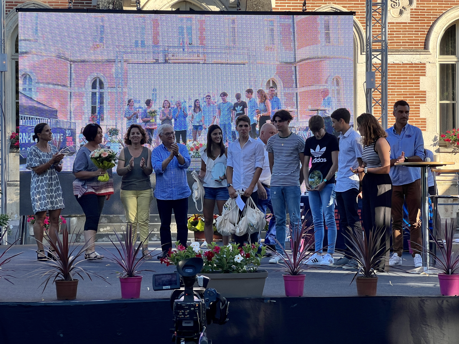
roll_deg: +0.6
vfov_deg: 19.1
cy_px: 172
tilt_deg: +0.4
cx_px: 230
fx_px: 1021
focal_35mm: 77
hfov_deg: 25.3
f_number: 2.8
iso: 32
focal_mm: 9
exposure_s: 1/382
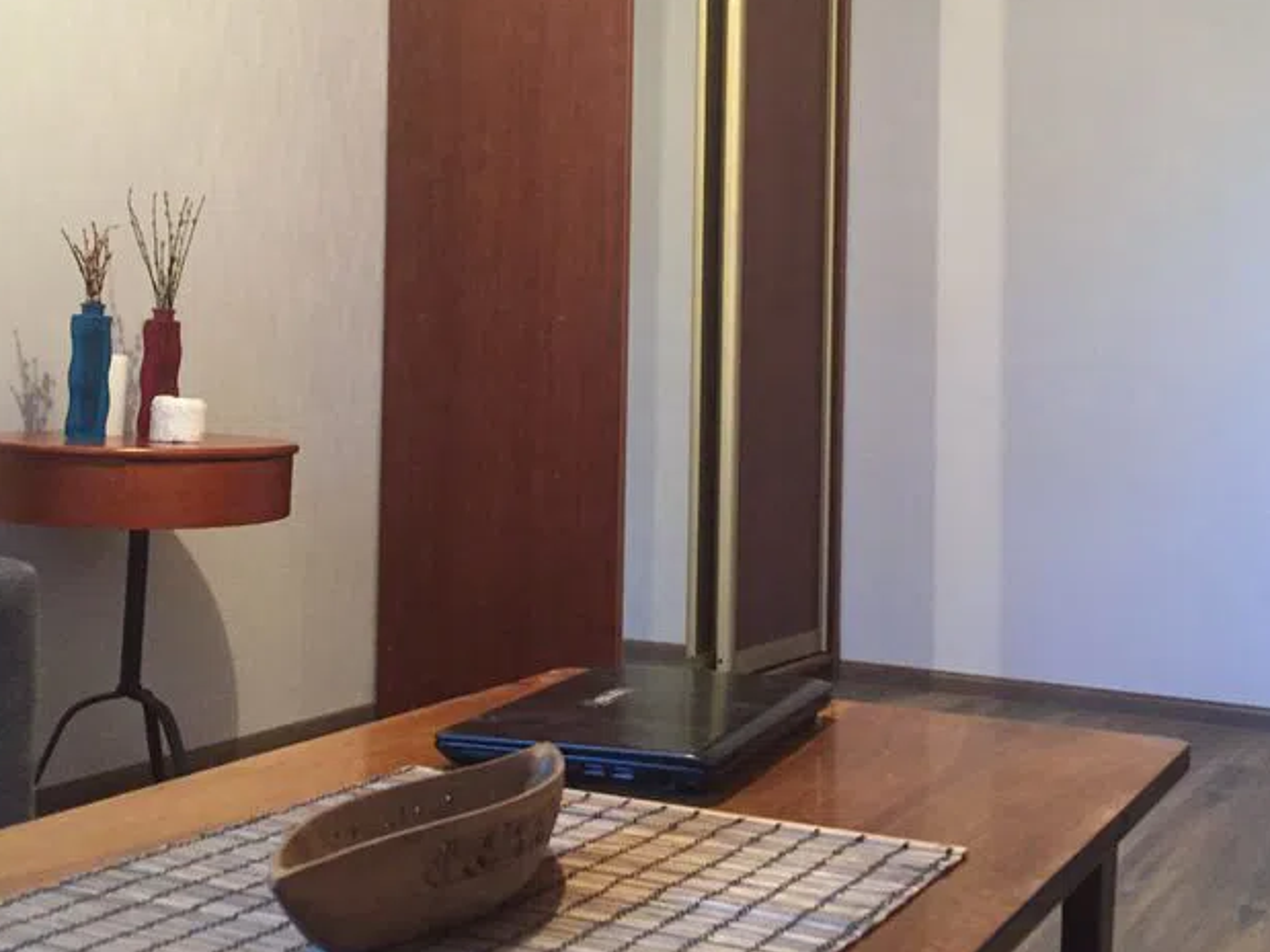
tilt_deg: +0.2
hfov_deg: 42.0
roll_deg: -0.9
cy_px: 363
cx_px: 732
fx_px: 1651
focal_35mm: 45
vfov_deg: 32.0
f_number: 2.2
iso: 250
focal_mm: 4.15
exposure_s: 1/25
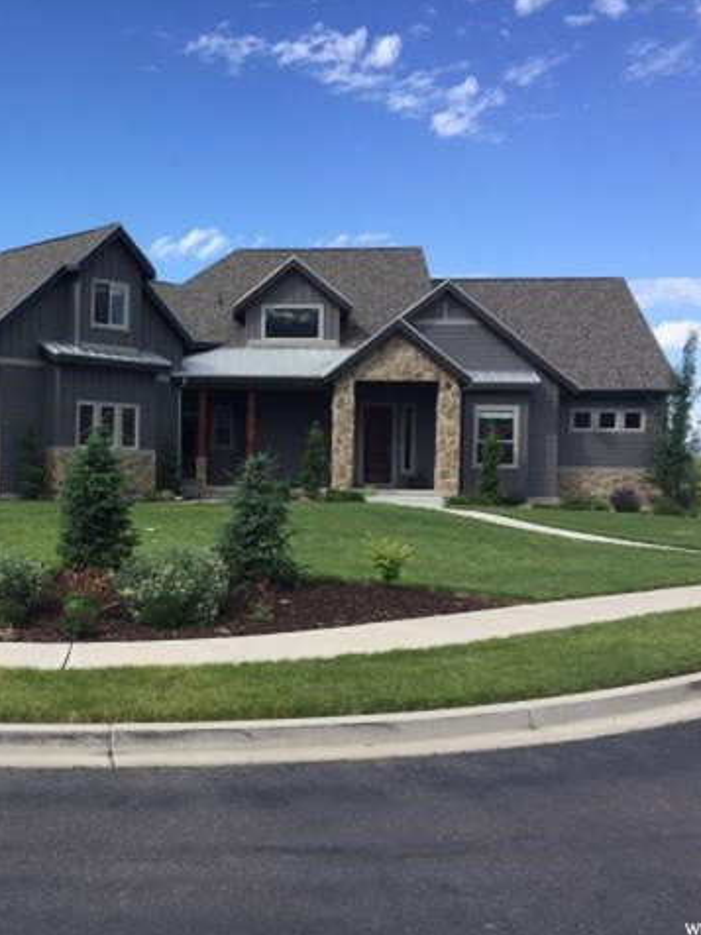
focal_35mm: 39
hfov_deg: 35.4
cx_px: 120
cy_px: 466
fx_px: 1053
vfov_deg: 47.9
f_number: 2.2
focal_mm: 4.15
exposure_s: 1/1099
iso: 32
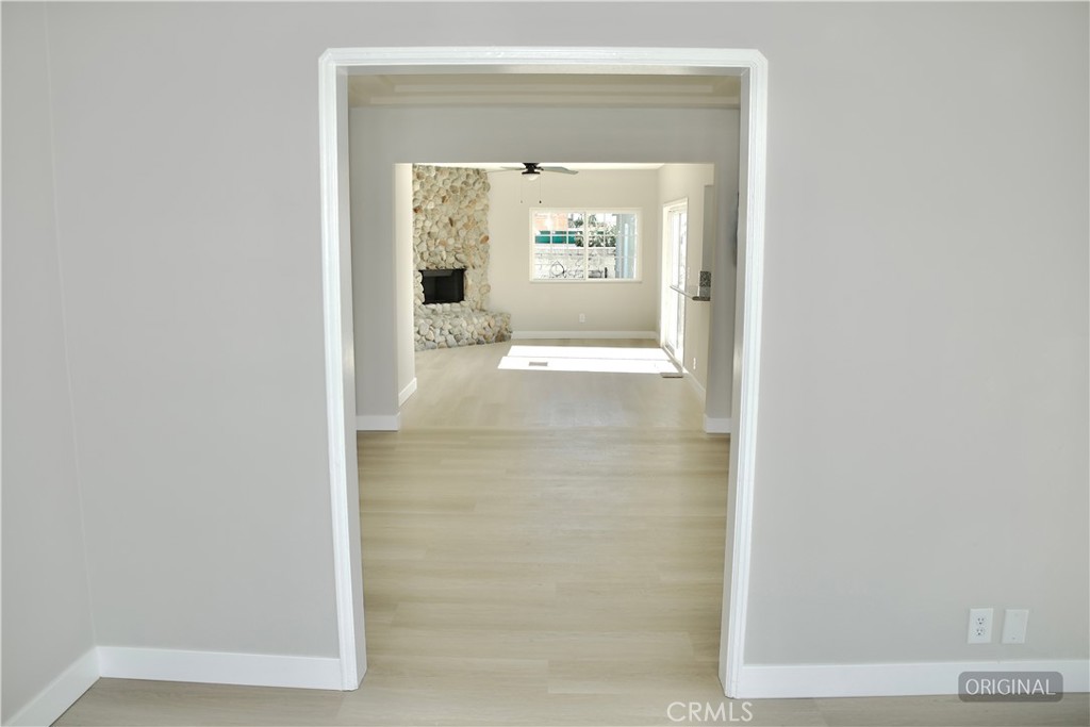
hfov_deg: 67.4
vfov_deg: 47.9
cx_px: 545
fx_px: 818
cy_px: 364
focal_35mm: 27
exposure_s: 1/250
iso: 100
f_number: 4
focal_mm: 18
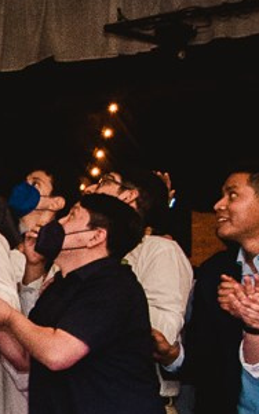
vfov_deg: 16.6
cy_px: 338
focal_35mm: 125
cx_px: -533
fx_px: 1412
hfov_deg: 8.6
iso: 1250
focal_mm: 18
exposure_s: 1/125
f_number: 3.2
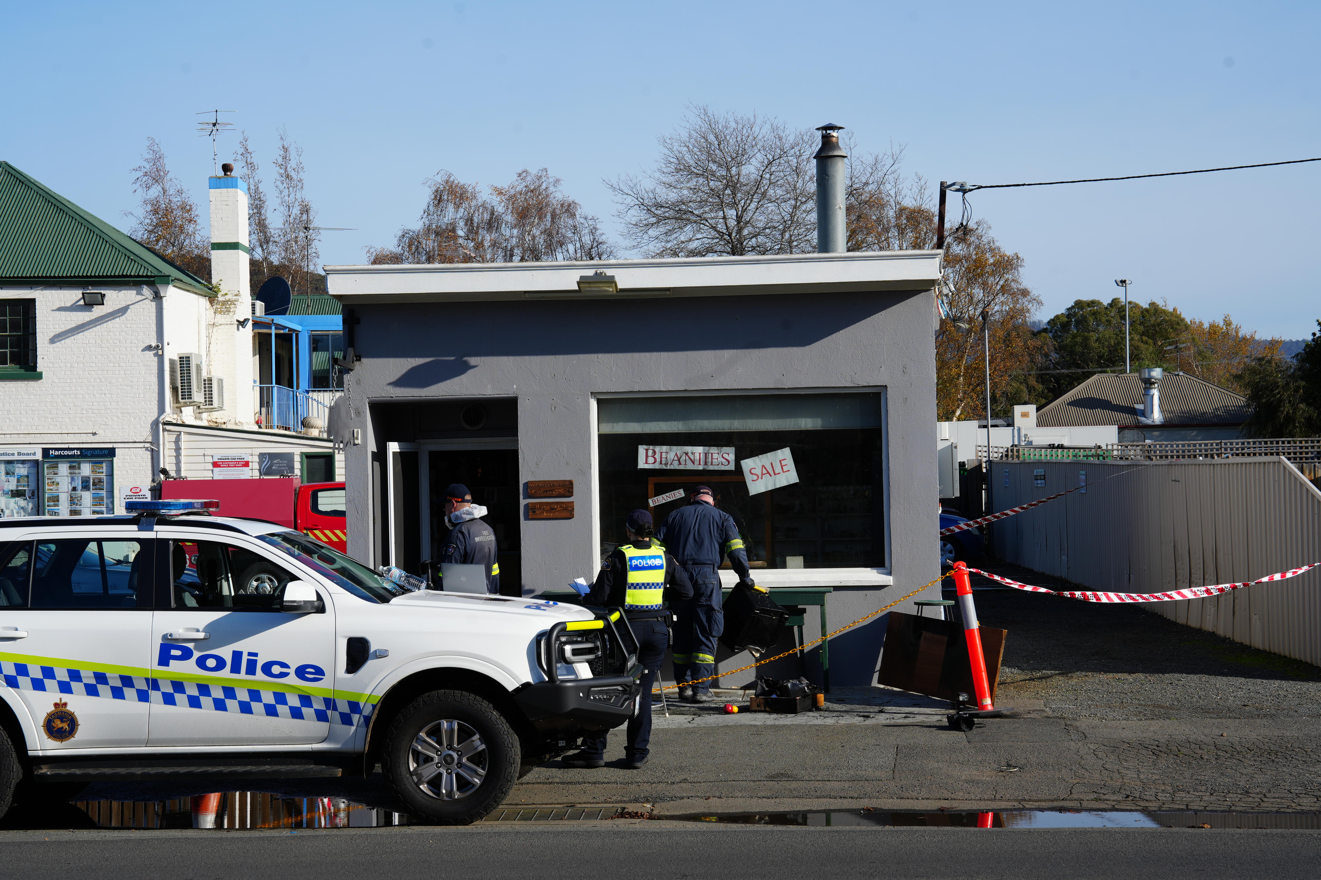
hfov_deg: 28.8
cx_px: 660
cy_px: 440
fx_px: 2568
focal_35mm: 70
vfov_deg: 19.5
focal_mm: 70
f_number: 10
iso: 100
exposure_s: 1/200
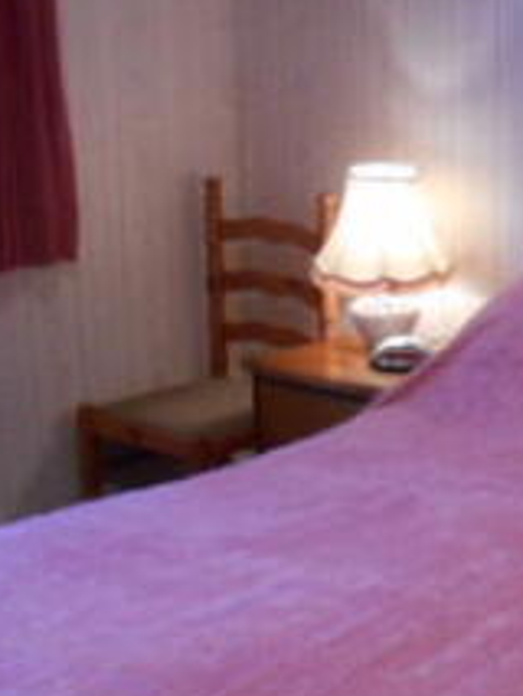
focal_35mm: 71
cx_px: 708
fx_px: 1429
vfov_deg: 27.4
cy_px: 332
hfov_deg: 19.0
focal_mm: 4.6
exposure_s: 1/30
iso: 320
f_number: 3.2
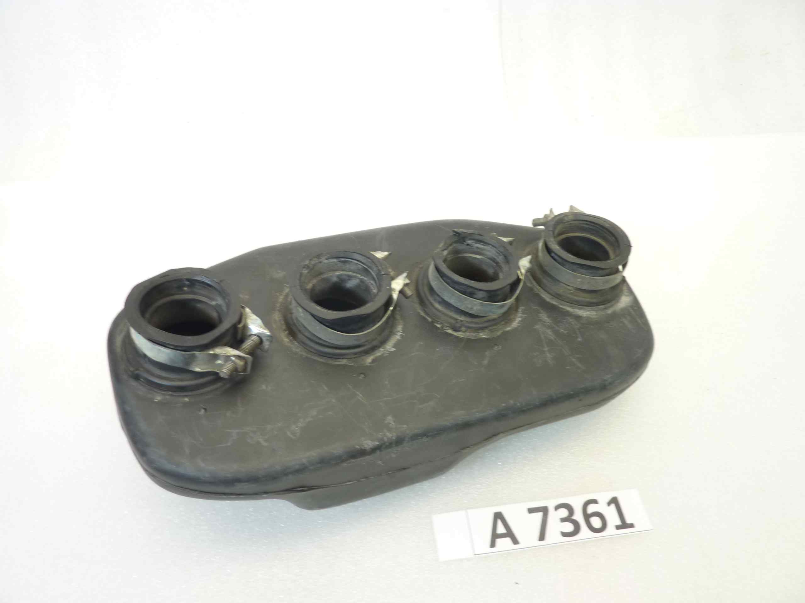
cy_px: 302
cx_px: 402
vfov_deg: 54.9
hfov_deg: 69.4
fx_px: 581
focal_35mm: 25
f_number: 3.3
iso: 125
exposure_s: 1/15
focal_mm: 4.1
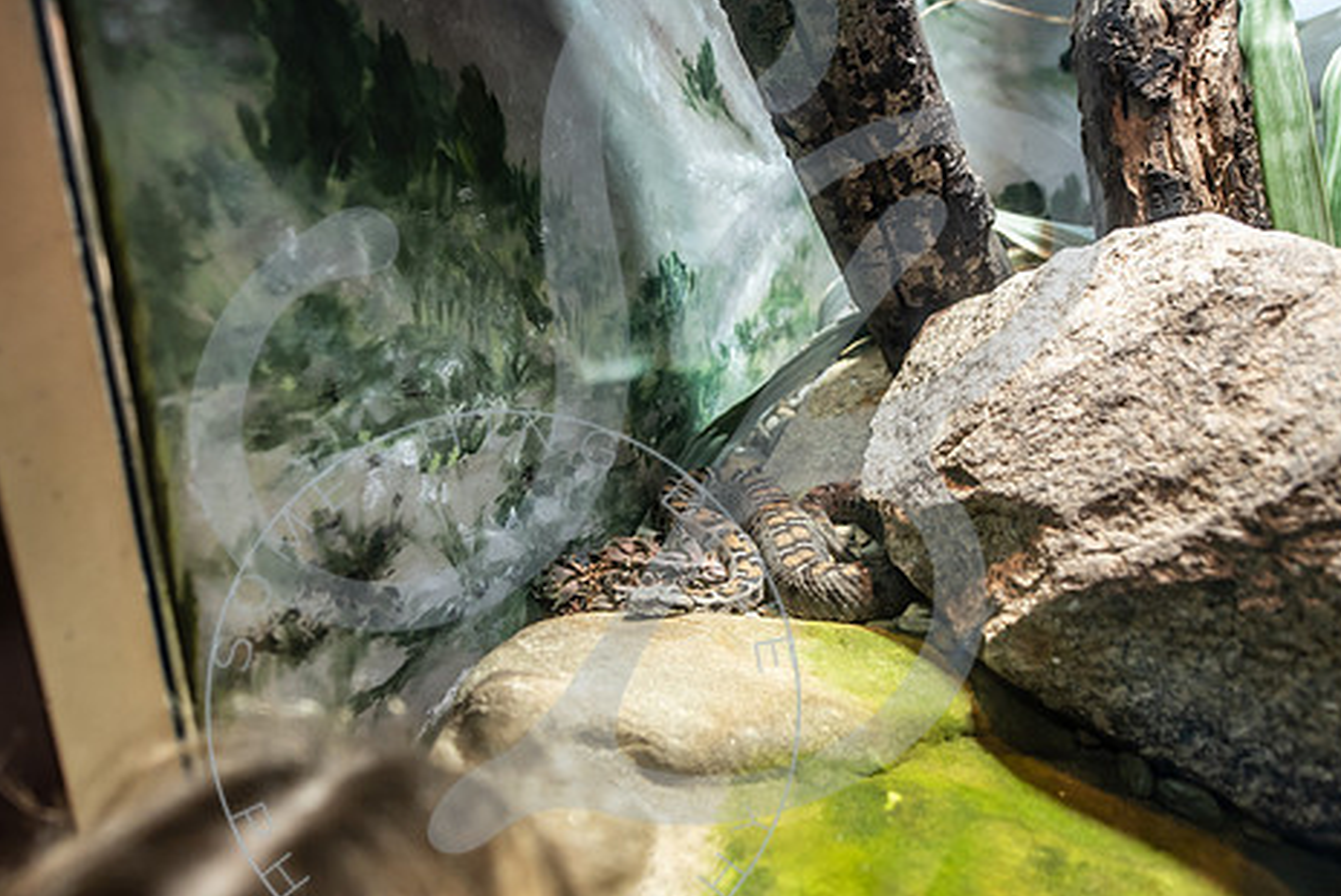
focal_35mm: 30
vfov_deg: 43.7
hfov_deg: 61.9
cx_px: 647
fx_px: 1118
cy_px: 464
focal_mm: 24
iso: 1000
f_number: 2.8
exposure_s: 1/250
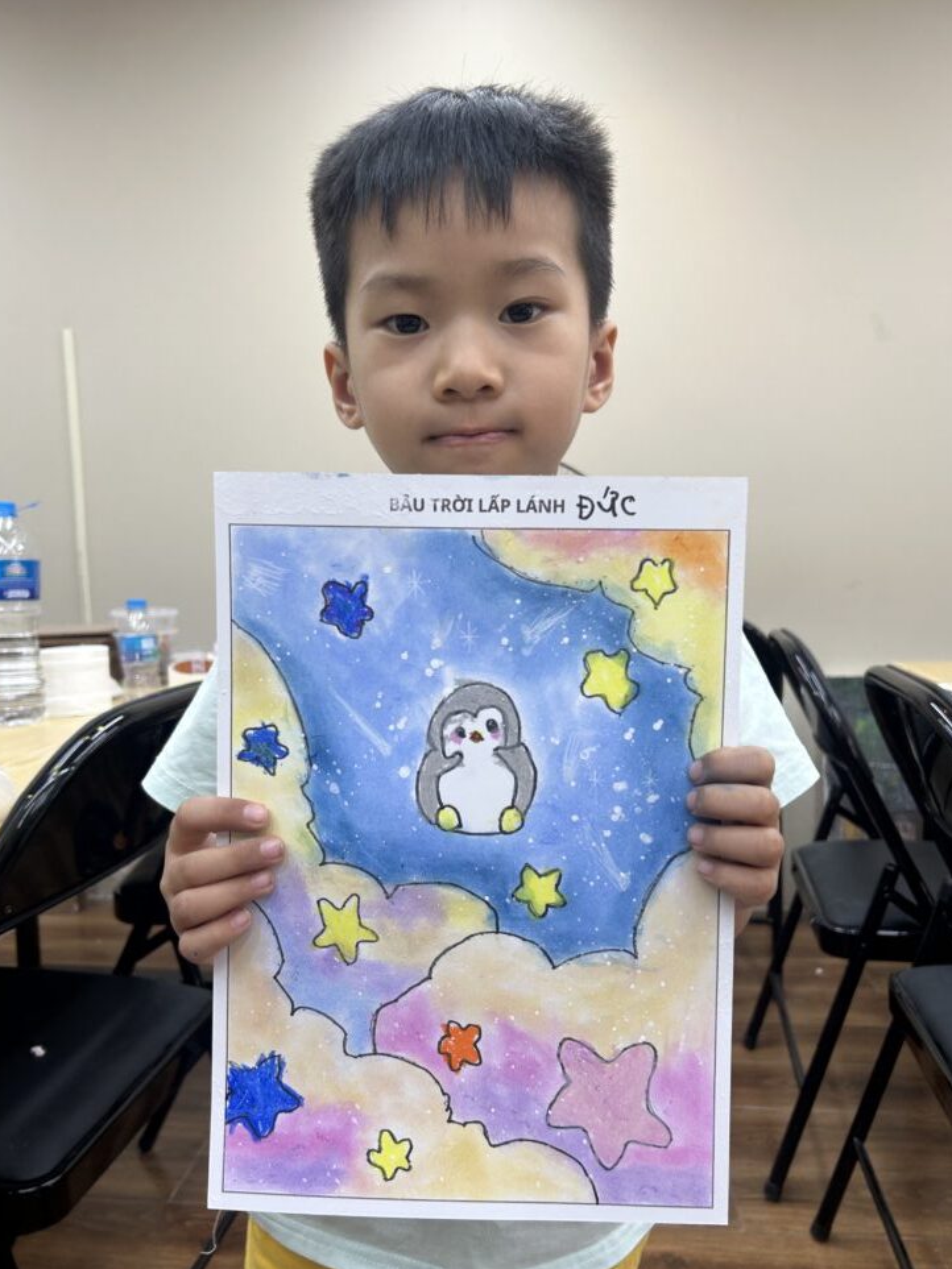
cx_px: 481
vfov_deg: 65.3
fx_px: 990
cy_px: 646
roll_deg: +1.5
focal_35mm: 27
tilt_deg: -7.3
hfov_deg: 51.3
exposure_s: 1/100
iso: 32
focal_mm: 5.7
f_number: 1.5
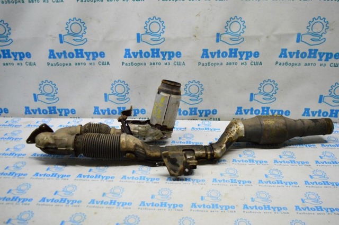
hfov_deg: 57.3
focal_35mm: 33
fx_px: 310
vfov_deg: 39.9
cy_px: 112
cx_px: 170
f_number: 3.8
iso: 6400
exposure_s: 1/1000
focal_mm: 22
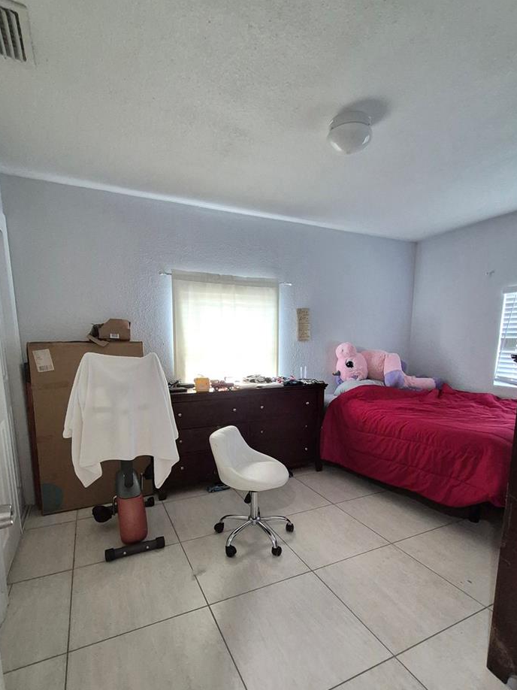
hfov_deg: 74.7
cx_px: 262
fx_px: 339
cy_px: 401
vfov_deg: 90.3
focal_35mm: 17
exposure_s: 1/60.2
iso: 1250
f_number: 2.2
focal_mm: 1.74
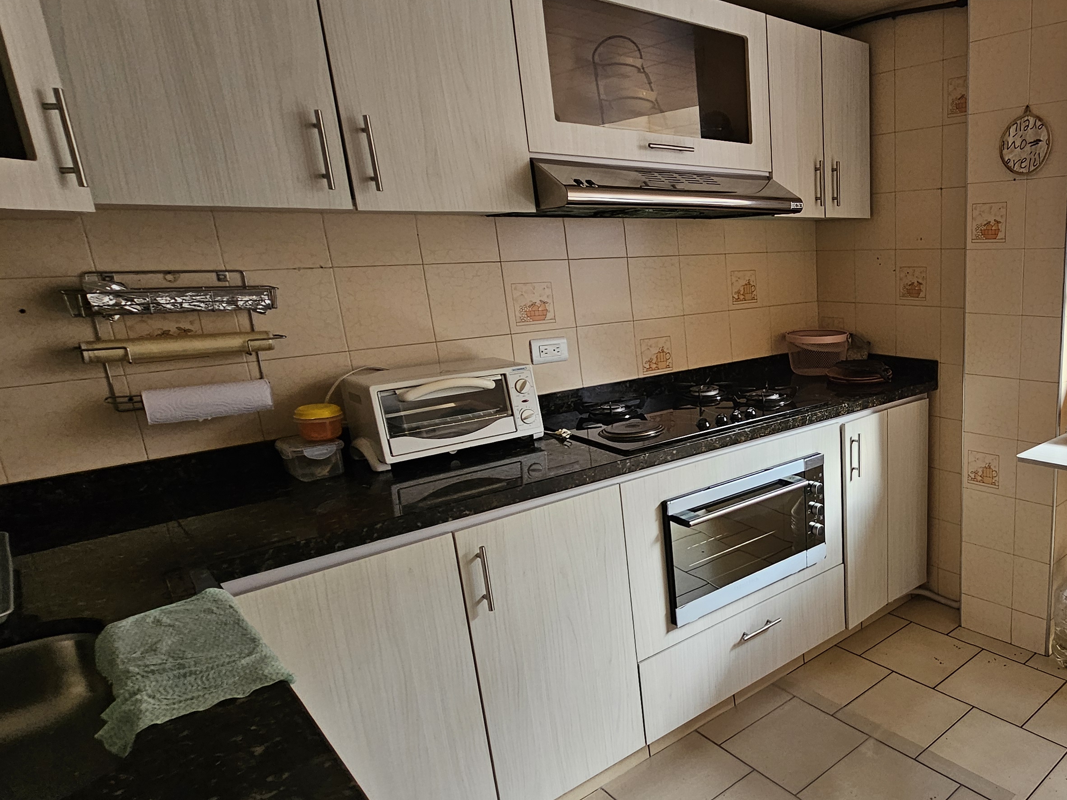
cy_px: 433
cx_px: 845
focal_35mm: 22
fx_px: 678
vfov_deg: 61.0
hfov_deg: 69.4
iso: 100
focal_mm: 2.2
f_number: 2.2
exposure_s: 1/60
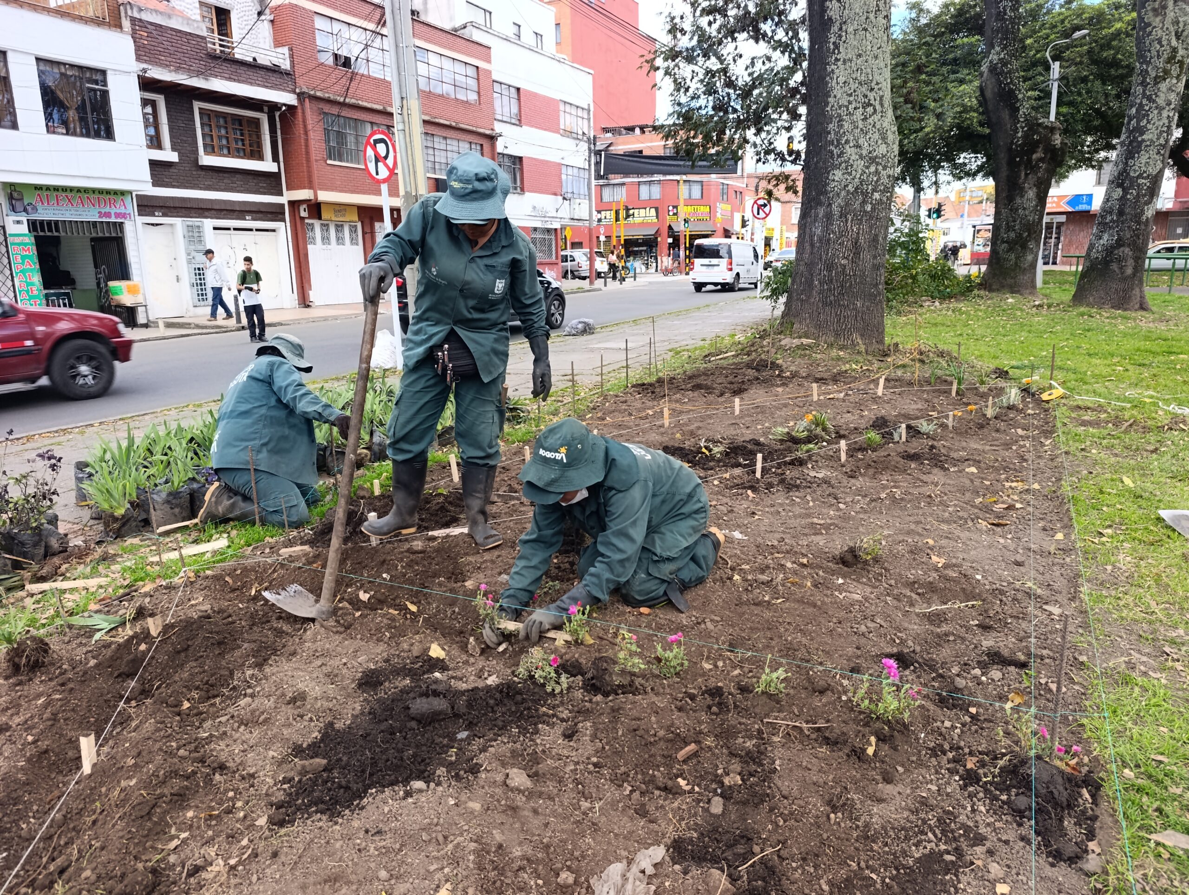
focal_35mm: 23
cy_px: 448
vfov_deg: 59.0
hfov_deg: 73.8
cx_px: 594
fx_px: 791
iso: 80
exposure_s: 1/120
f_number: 1.6
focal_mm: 6.14
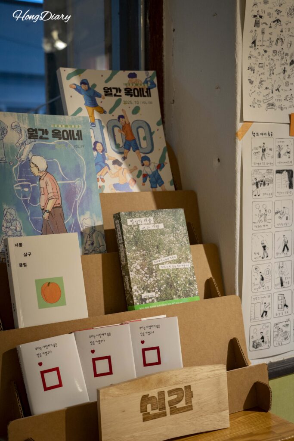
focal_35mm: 46
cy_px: 220
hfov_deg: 29.3
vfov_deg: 42.7
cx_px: 147
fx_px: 563
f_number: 5.6
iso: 2000
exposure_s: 1/160
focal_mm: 46
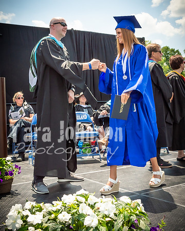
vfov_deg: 41.2
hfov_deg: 33.6
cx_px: 80
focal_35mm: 45
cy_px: 91
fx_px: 306
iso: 200
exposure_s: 1/800
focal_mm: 17
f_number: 7.1
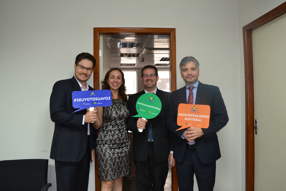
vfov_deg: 43.6
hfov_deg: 61.9
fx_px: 238
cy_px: 96
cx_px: 143
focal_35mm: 30
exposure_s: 1/60
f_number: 3.5
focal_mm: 20
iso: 1600
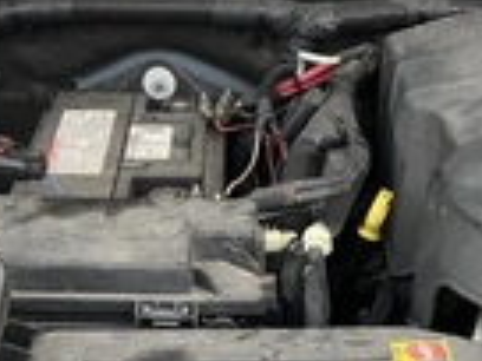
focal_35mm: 85
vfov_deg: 16.7
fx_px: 1184
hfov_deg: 22.9
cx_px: 315
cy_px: 425
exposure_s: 1/192
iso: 20
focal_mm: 3
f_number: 1.8
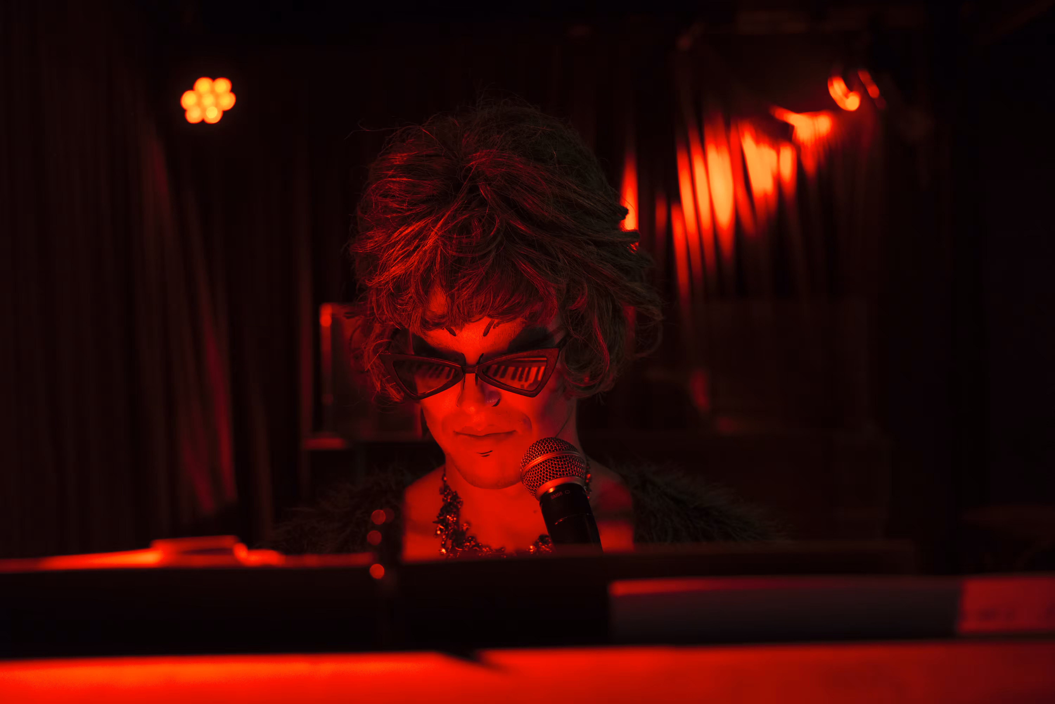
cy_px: 352
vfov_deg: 27.5
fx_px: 1436
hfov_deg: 40.3
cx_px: 528
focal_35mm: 49
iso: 1250
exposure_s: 1/80
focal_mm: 49
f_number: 3.6
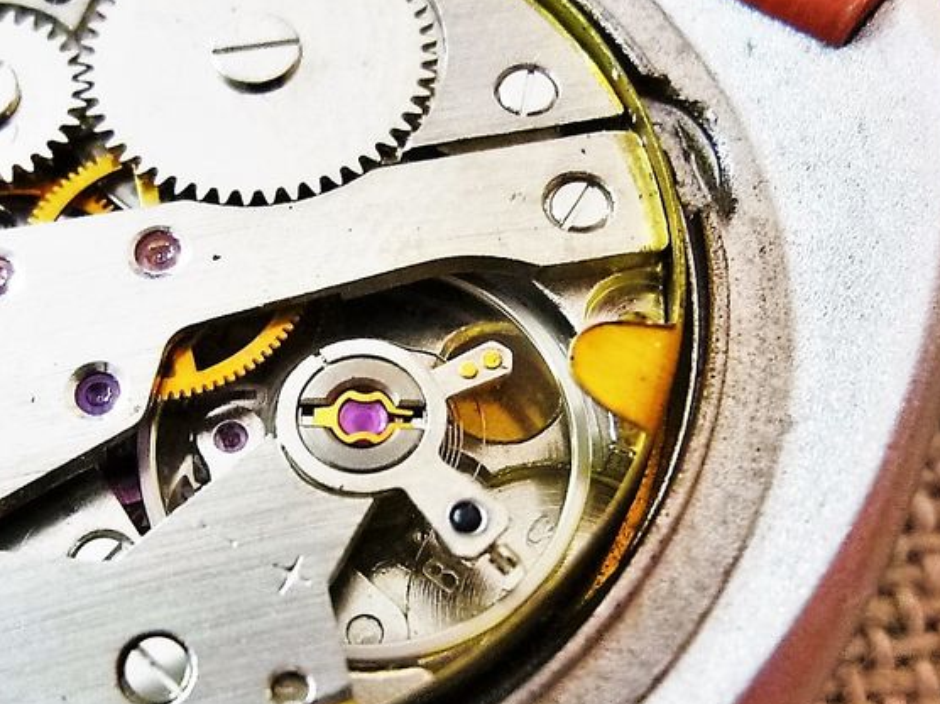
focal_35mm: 45
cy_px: 400
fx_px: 1221
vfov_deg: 32.1
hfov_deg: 41.2
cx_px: 264
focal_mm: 4.5
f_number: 3.3
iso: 400
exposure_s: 1/15
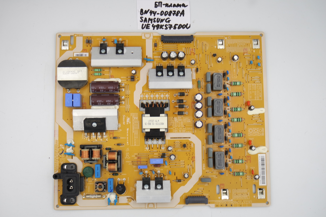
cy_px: 108
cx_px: 163
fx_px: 407
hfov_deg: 43.6
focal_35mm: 45
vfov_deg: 29.9
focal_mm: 17
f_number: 4.5
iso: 160
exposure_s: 1/125
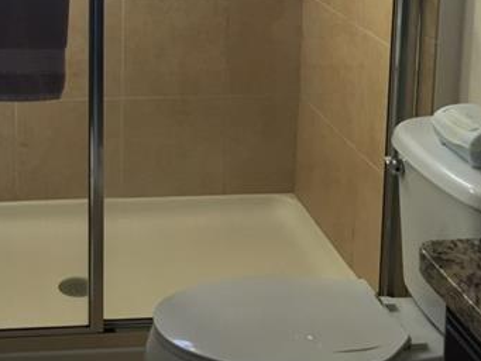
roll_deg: +0.4
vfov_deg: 20.6
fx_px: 945
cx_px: 62
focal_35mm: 68
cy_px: -37
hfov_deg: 27.7
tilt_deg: -9.1
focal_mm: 4.15
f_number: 2.2
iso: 32
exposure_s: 1/30
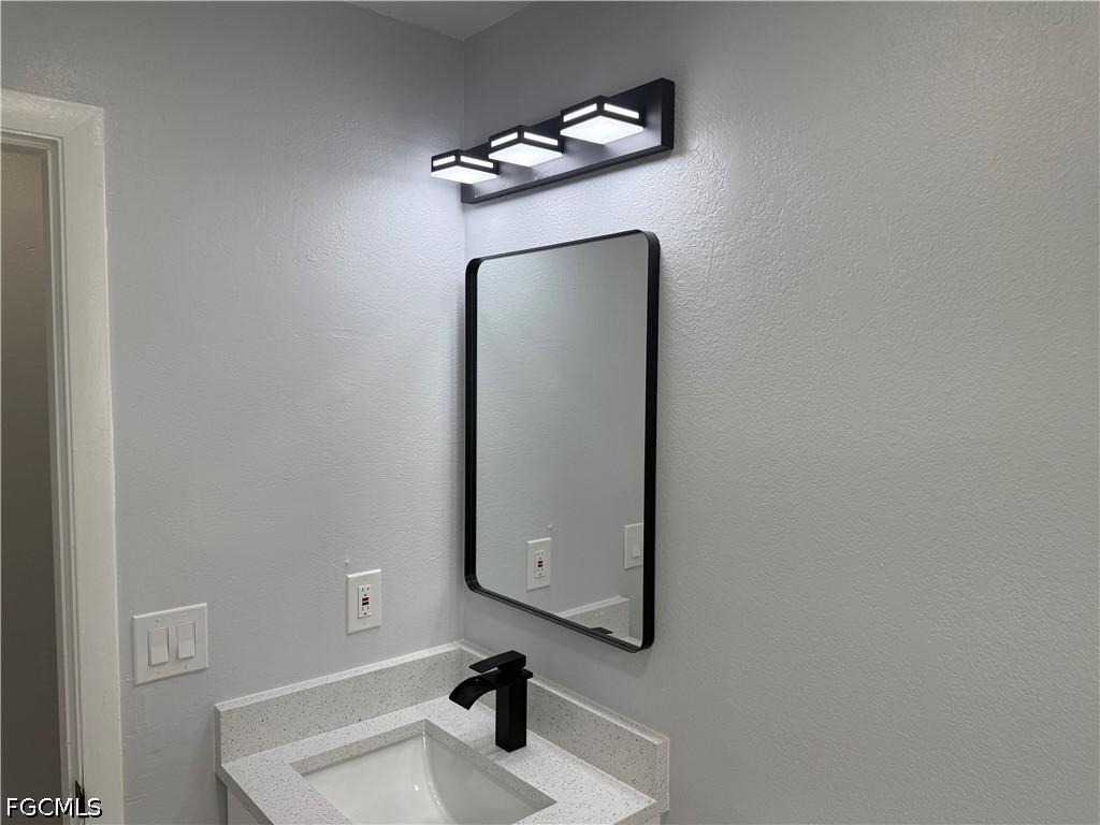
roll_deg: -0.7
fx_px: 763
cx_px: 550
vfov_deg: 56.8
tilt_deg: -3.8
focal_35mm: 24
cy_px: 412
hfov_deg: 71.6
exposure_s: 1/330
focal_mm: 6.76
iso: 100
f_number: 1.78
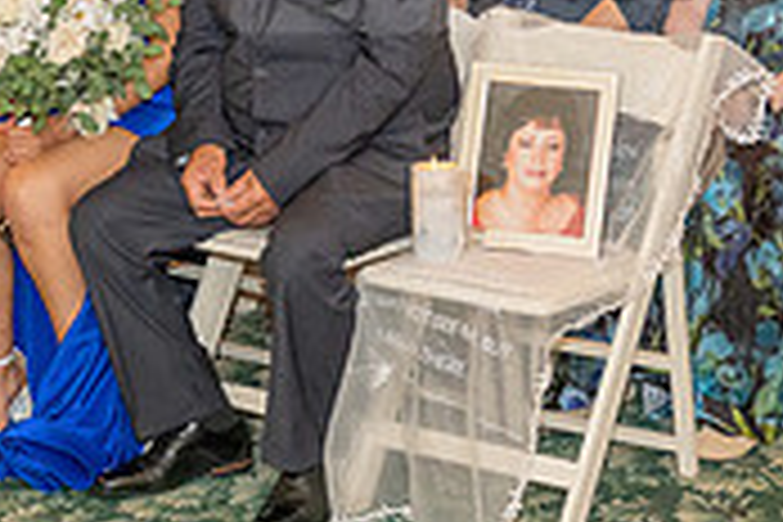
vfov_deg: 9.9
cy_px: -74
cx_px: 621
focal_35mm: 137
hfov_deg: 14.9
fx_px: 2980
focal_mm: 41
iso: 1600
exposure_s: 1/200
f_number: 3.5
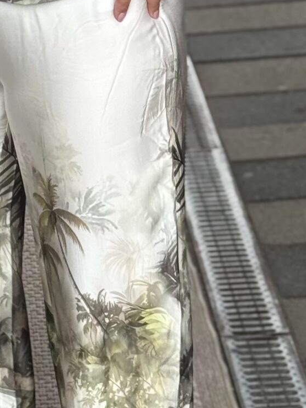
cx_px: 78
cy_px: -15
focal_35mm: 166
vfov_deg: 11.8
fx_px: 1957
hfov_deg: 8.9
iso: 64
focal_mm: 6.76
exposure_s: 1/1339
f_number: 1.78
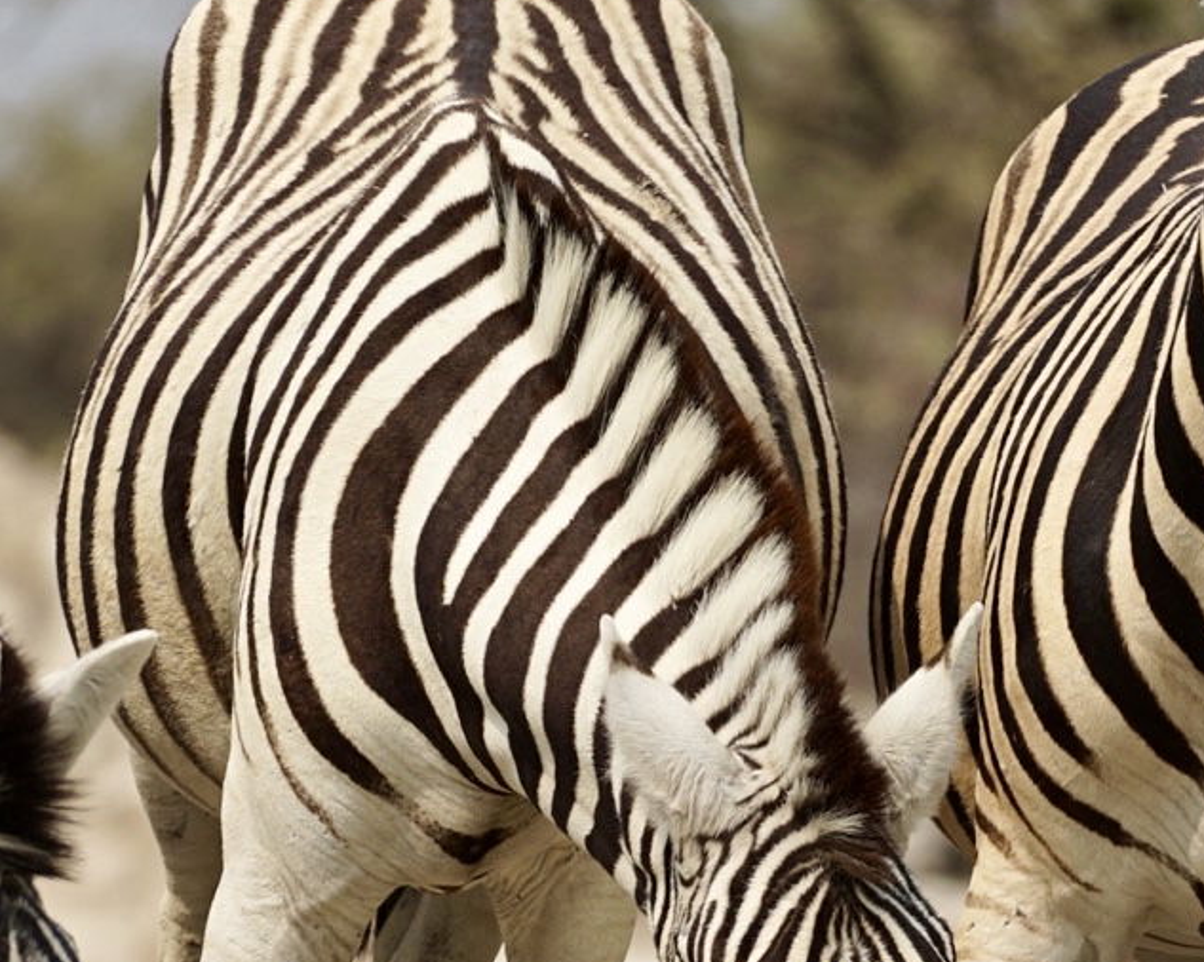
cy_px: 755
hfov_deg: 1.5
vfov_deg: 1.2
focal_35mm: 1259
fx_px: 44849
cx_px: 652
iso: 125
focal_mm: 350
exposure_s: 1/500
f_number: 6.3
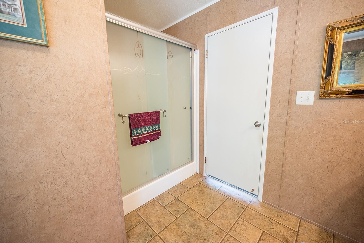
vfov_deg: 81.3
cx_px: 182
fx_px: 142
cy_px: 122
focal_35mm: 14
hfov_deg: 104.2
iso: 320
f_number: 4
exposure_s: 1/13
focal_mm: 14
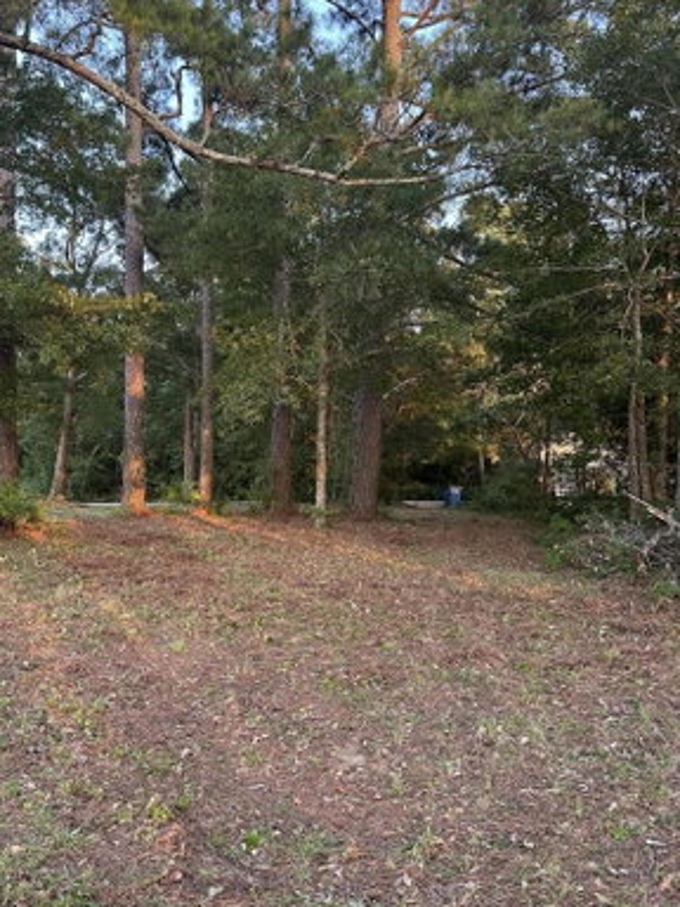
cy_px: 446
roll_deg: -1.4
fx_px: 786
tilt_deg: +1.5
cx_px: 274
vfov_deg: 60.0
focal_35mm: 30
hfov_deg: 46.5
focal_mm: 6.86
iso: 125
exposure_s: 1/121
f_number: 1.78
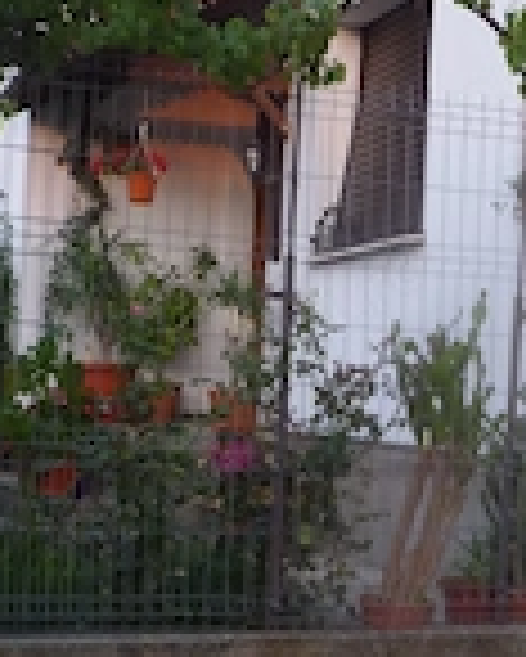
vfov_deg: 25.3
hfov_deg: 20.2
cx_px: 436
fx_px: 1458
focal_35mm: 75
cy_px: 432
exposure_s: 1/30
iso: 125
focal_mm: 5
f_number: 3.3
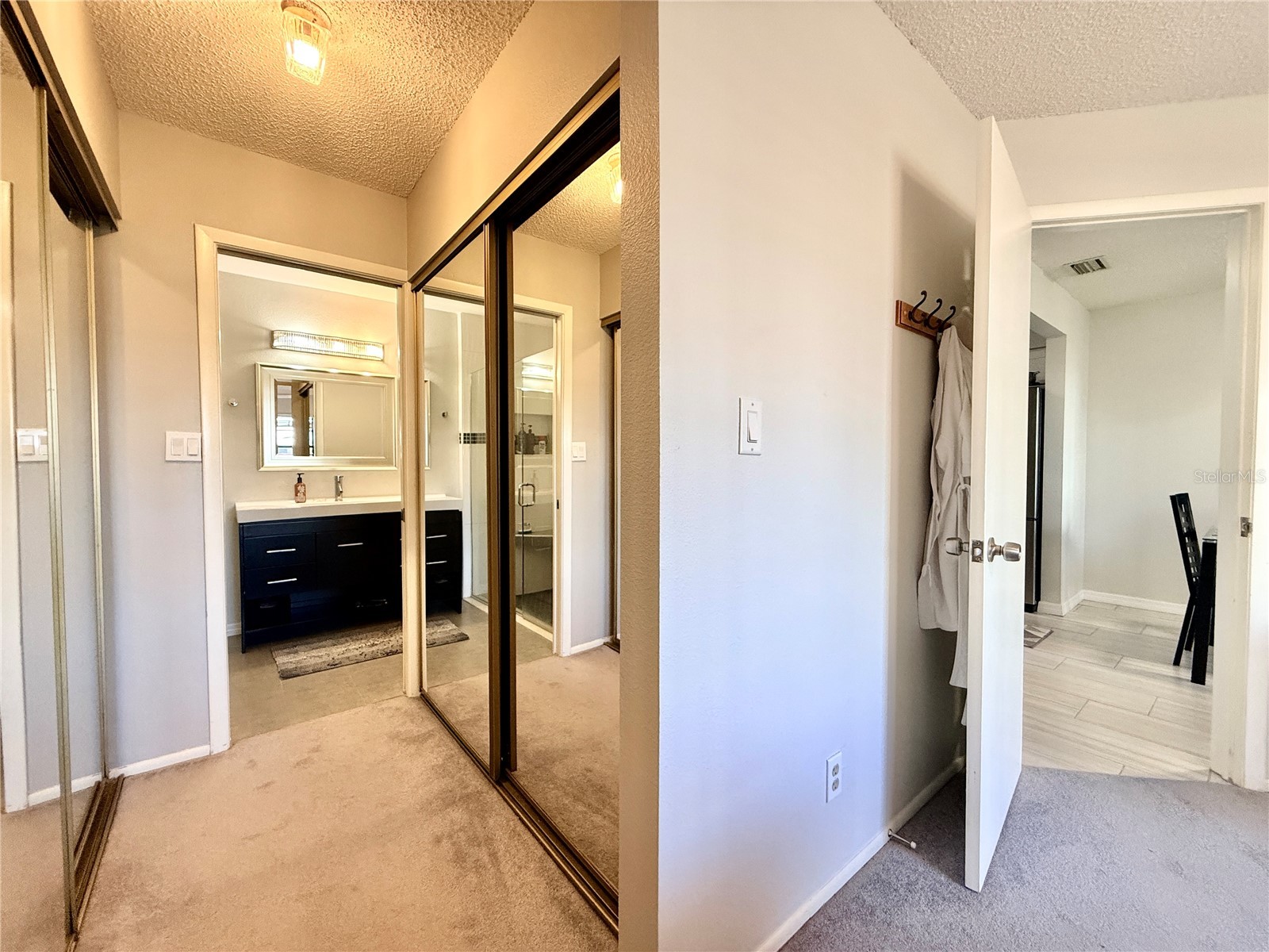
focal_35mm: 14
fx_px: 513
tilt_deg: -1.2
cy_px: 476
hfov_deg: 102.1
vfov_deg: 85.7
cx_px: 634
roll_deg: +0.3
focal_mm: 2.22
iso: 250
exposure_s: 1/120
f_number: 2.2
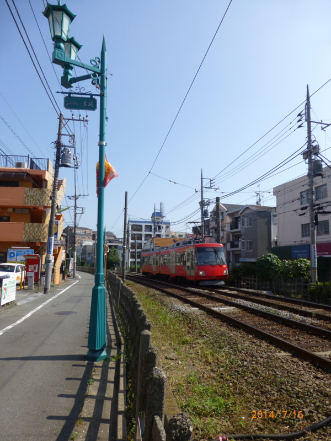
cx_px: 166
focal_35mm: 24
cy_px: 220
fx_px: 306
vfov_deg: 71.6
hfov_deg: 56.8
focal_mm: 4.3
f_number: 4
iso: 100
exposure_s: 1/800
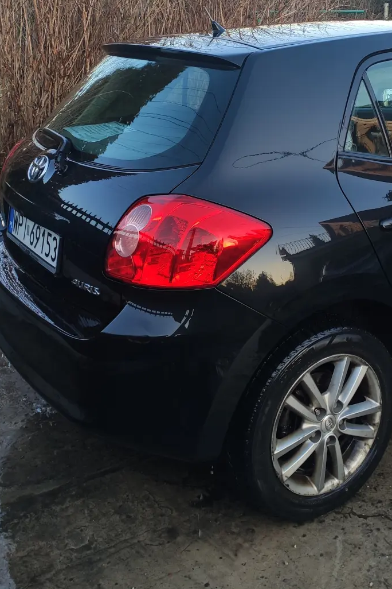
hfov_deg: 29.6
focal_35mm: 45
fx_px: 735
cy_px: 154
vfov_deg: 42.4
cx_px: 272
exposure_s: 1/100
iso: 124
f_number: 1.75
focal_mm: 4.77
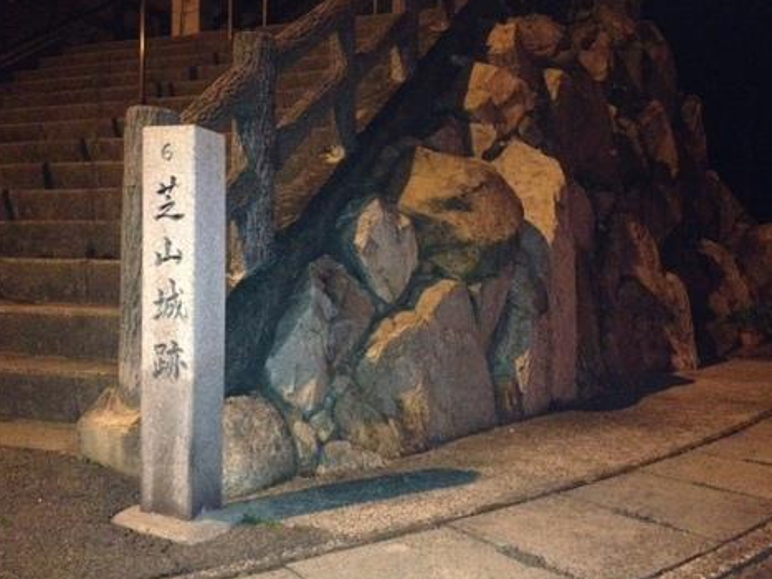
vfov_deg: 39.6
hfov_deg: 51.4
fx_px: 803
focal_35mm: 36
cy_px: 285
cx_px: 388
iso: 800
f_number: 2.4
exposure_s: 1/16
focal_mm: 4.28
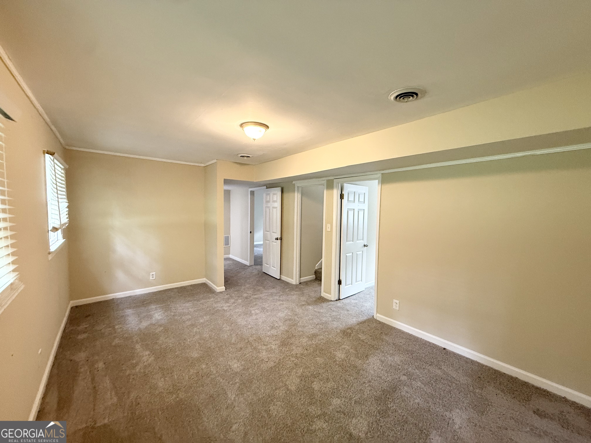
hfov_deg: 102.1
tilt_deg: -0.2
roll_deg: -0.7
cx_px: 296
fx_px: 239
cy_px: 222
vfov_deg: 85.7
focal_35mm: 14
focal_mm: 2.22
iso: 400
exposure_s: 1/60
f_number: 2.2
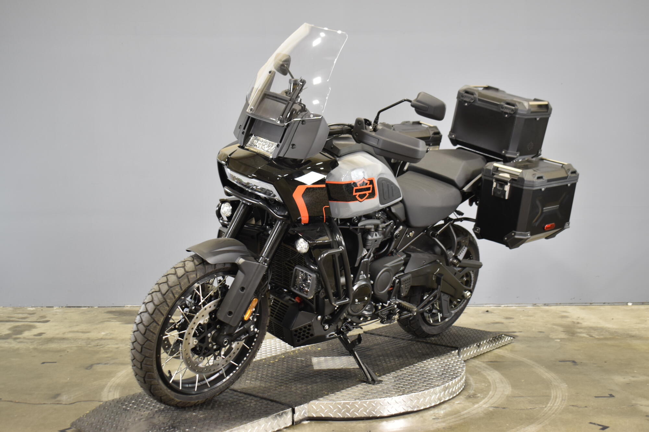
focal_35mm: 44
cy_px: 216
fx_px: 784
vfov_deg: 30.8
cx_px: 324
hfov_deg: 45.0
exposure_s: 1/10
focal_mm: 29
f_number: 4.2
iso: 400
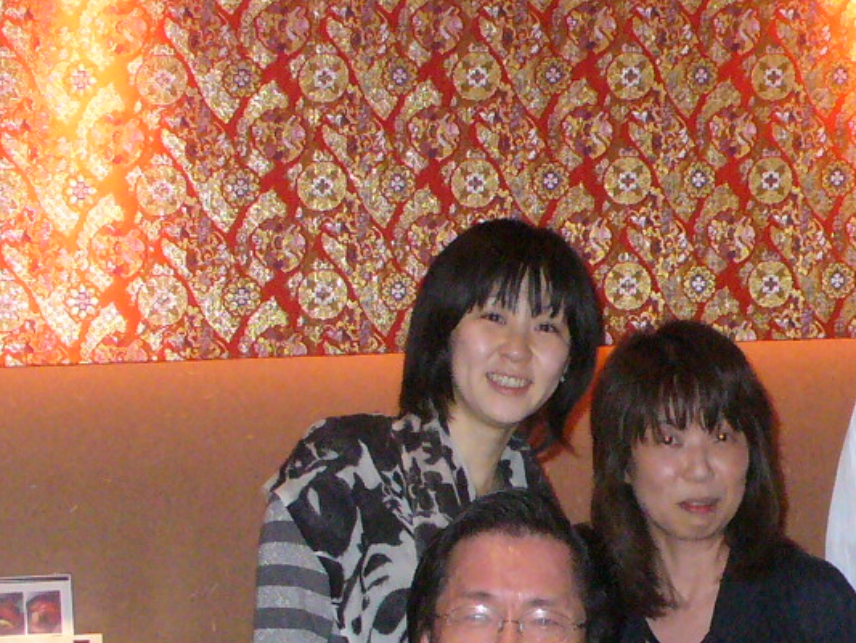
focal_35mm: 111
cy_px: 539
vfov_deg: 13.3
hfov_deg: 17.1
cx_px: 948
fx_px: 2745
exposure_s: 1/60
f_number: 2.8
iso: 400
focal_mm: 6.1
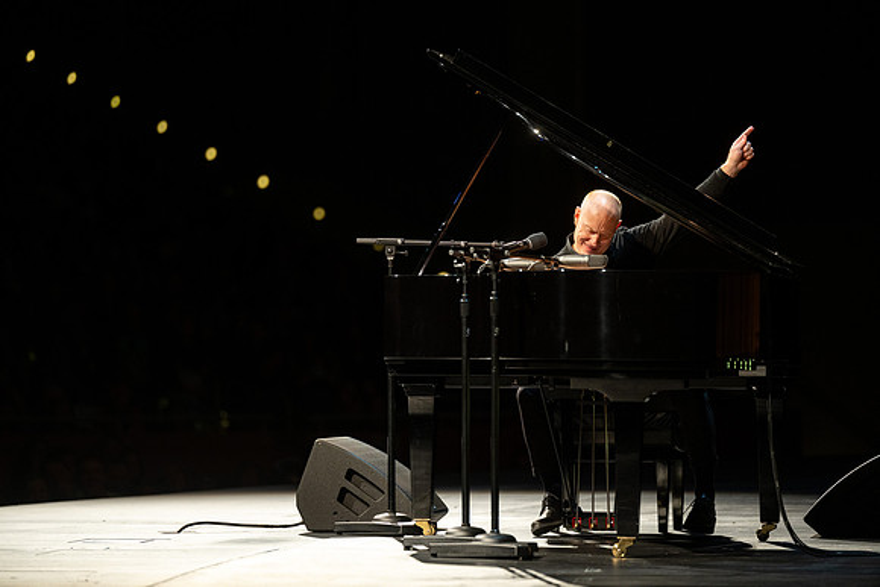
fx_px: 4890
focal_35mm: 200
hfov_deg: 10.3
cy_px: 294
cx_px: 440
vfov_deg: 6.9
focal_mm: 200
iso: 1000
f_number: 2.8
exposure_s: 1/200
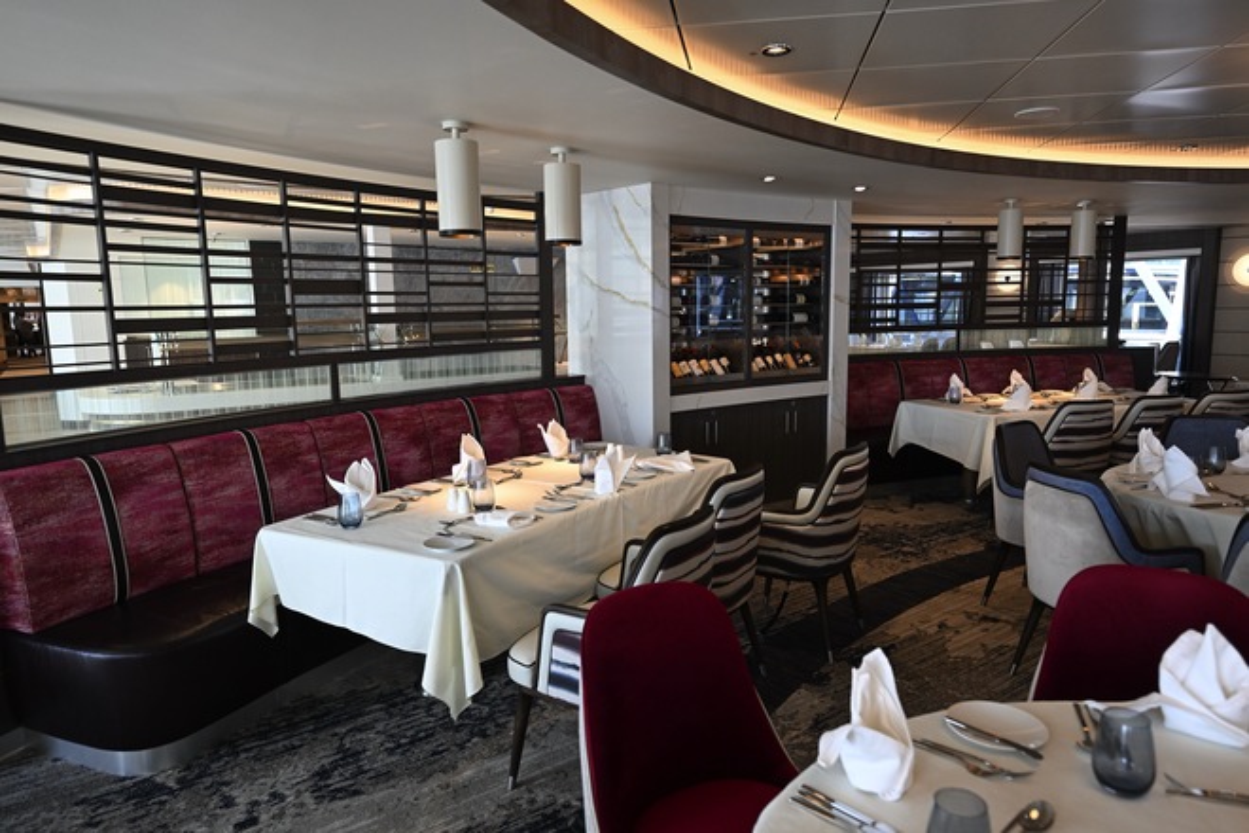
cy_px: 416
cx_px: 624
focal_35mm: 22
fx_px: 781
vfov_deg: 56.1
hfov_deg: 77.3
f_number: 3.5
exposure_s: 1/400
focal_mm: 22.5
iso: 1250
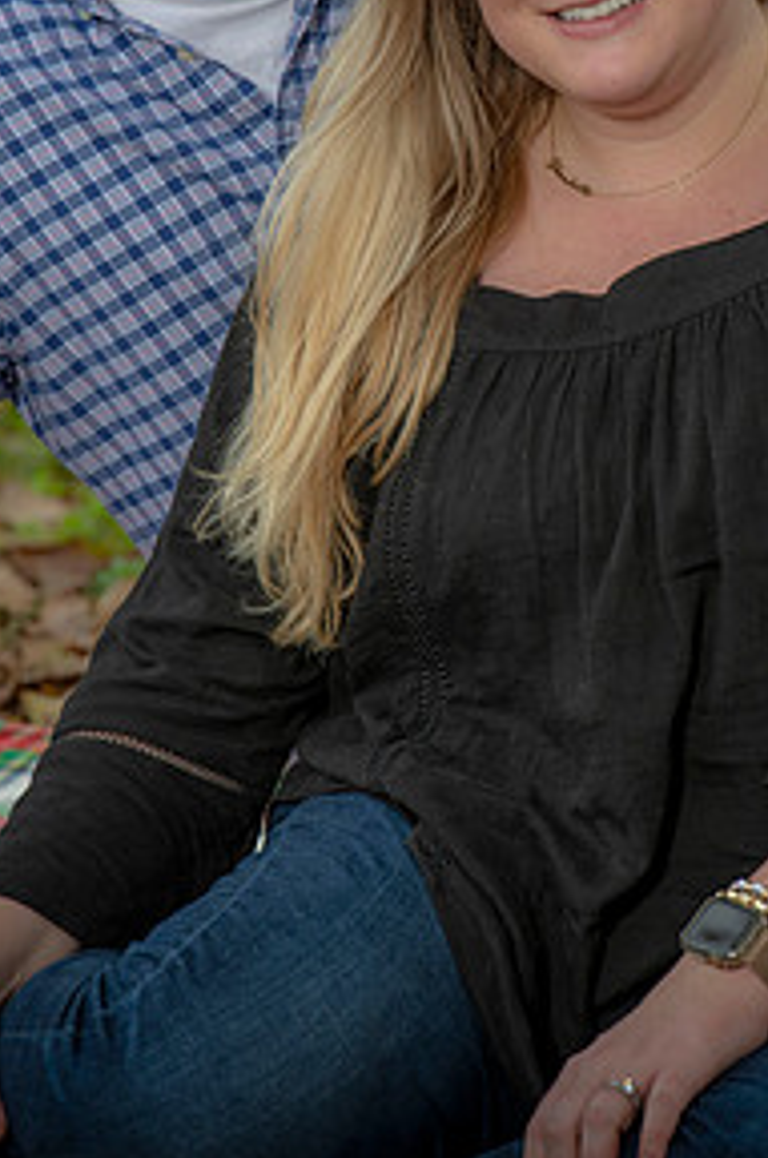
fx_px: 9281
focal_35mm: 289
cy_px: 269
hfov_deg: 4.7
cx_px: 472
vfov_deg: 7.1
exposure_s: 1/200
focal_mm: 185
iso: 160
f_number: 5.6
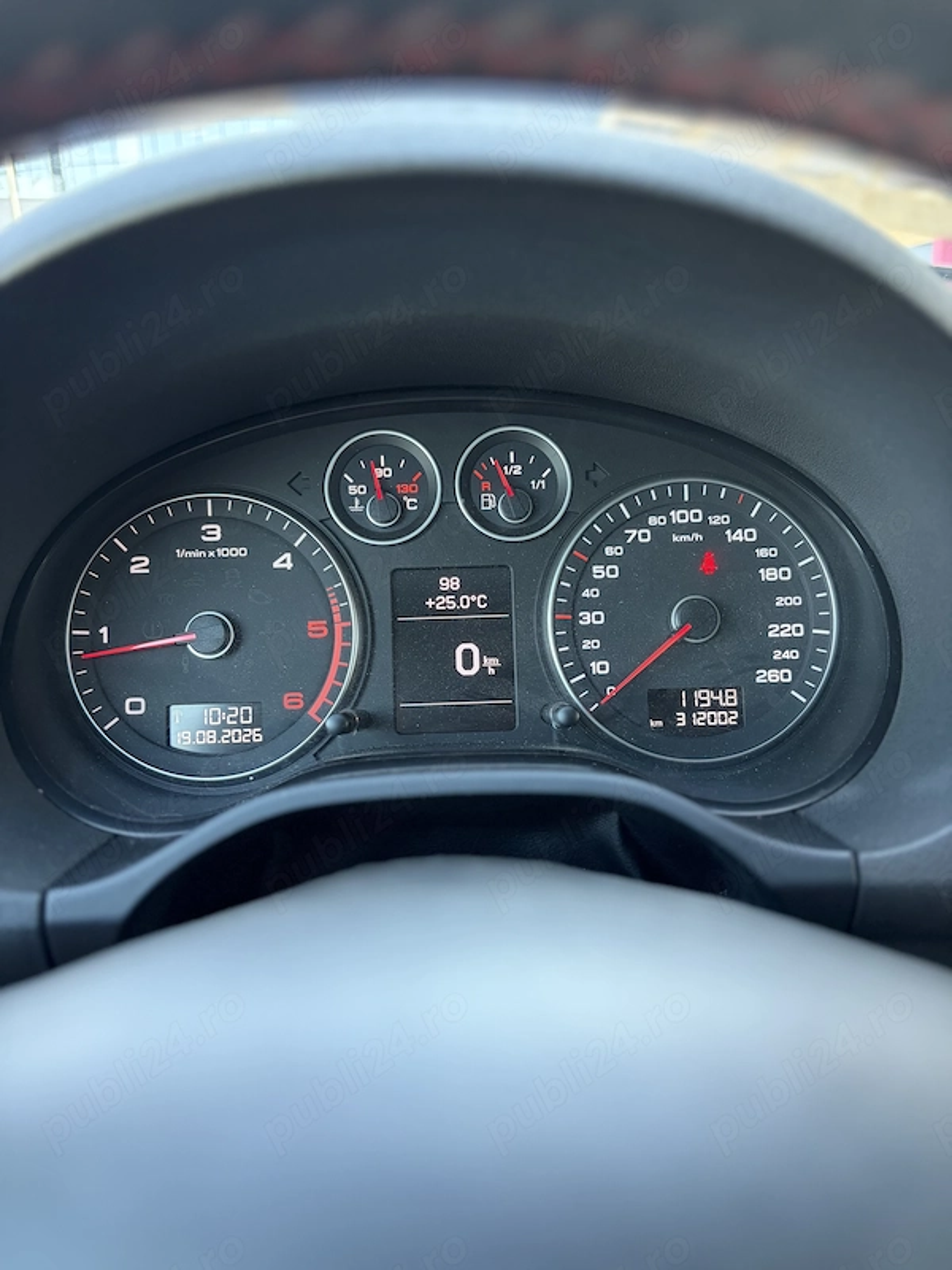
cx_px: 476
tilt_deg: -16.4
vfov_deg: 67.3
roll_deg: +2.6
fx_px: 953
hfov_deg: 53.1
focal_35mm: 26
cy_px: 635
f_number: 1.6
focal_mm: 5.96
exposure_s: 1/60
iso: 200
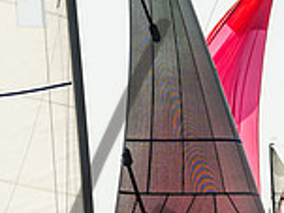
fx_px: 3377
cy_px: 251
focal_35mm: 412
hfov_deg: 4.8
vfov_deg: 3.6
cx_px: 291
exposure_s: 1/2000
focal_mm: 93
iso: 320
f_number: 6.3
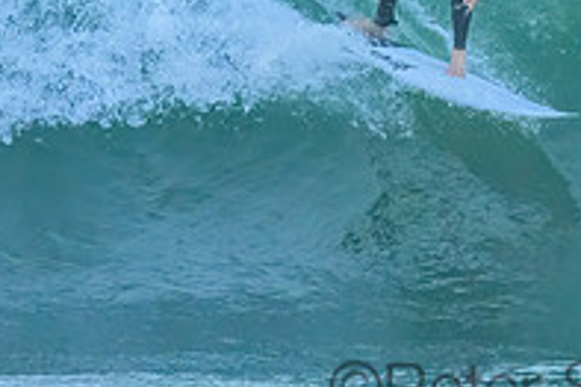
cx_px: 557
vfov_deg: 0.6
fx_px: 38007
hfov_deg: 0.9
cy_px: -102
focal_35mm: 2357
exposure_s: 1/1250
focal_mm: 800
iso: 6400
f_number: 11
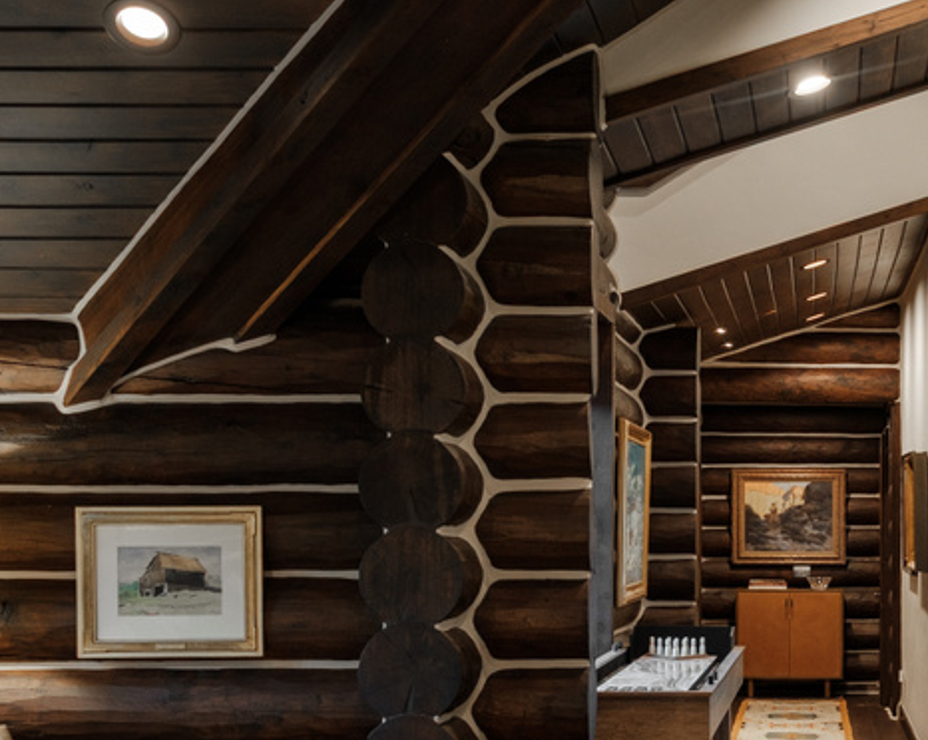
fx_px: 1756
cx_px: 896
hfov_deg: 28.1
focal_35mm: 64
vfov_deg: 23.6
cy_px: 526
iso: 400
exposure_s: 1/8
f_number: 5.6
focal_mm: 20.9
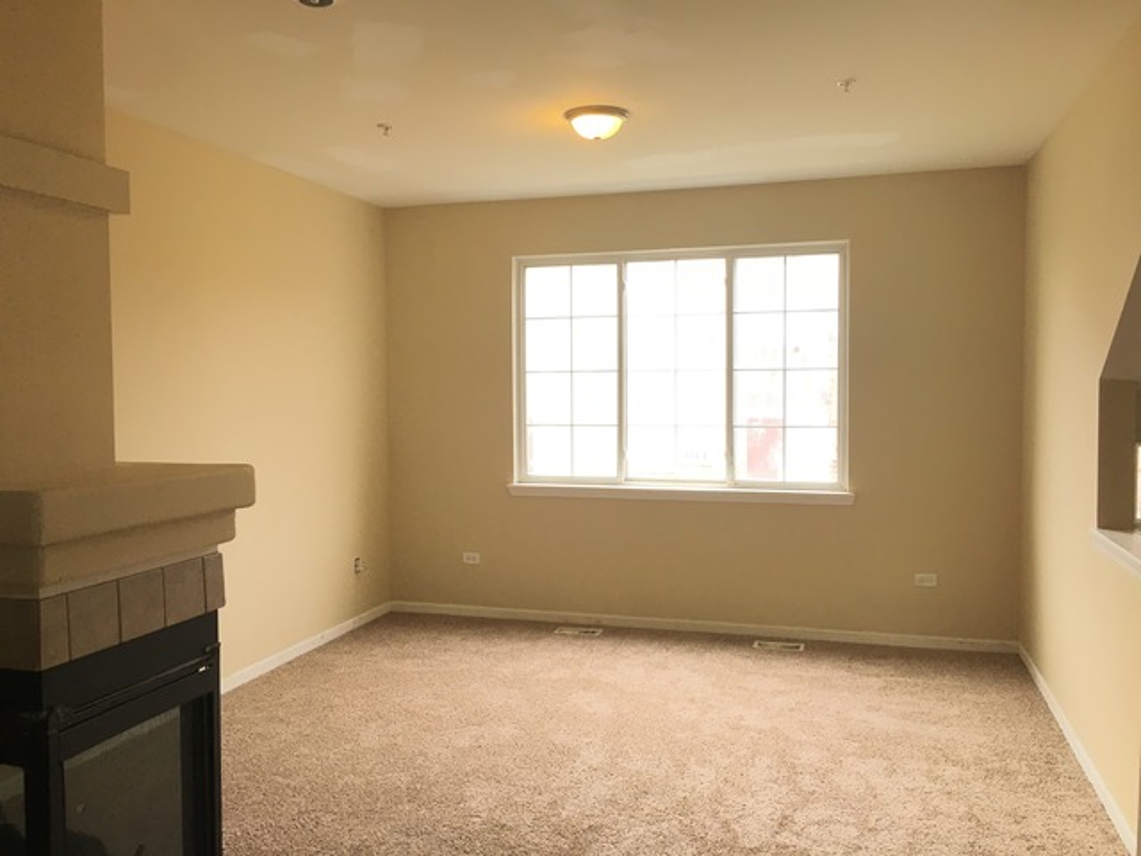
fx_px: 956
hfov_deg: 61.7
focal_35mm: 29
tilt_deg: -3.6
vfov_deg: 48.2
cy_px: 428
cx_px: 570
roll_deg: -0.2
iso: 32
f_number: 2.2
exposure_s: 1/30
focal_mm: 4.15
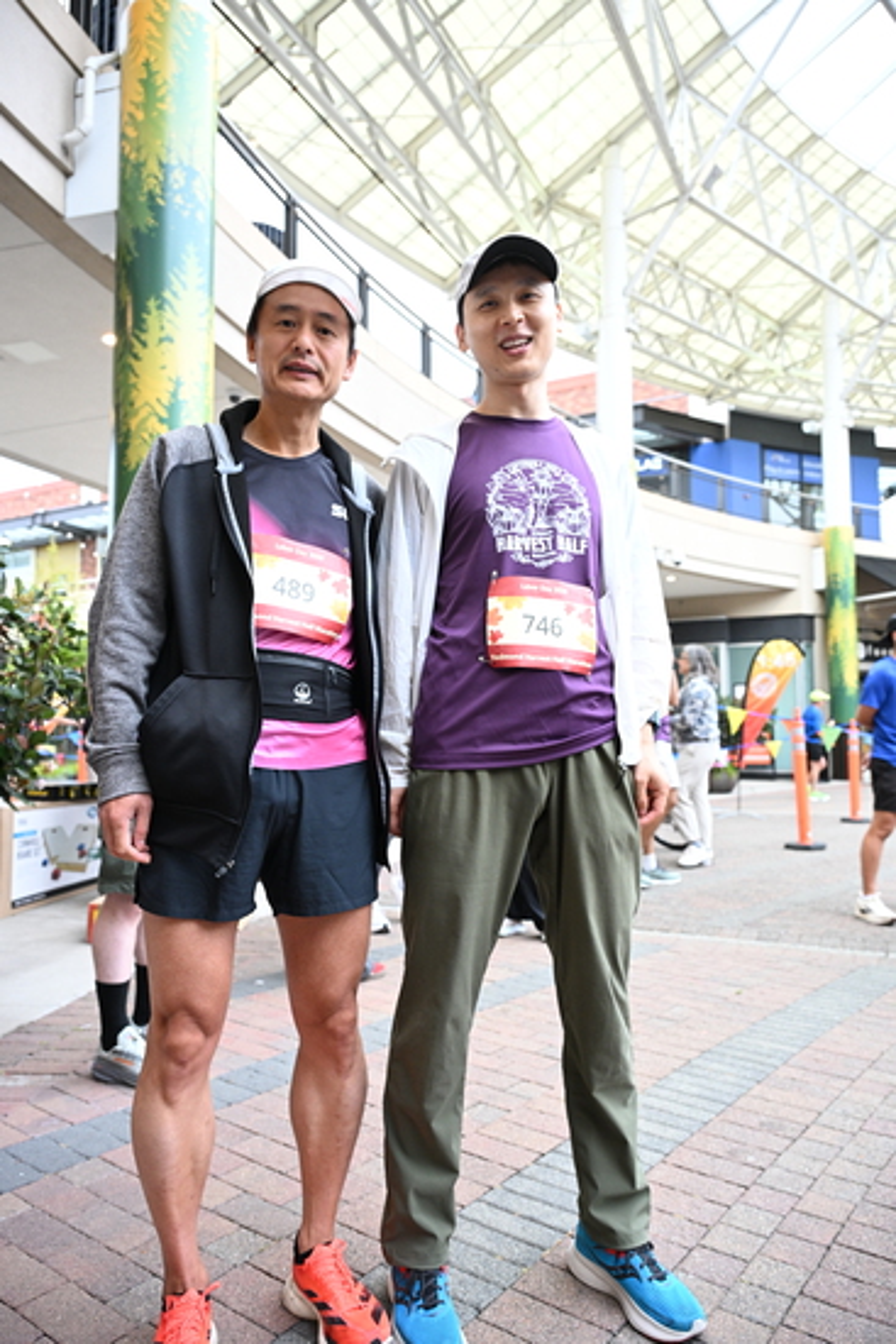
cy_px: 672
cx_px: 448
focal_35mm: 24
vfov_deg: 73.7
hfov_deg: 53.2
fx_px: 895
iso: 2000
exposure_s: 1/200
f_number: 4
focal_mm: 24
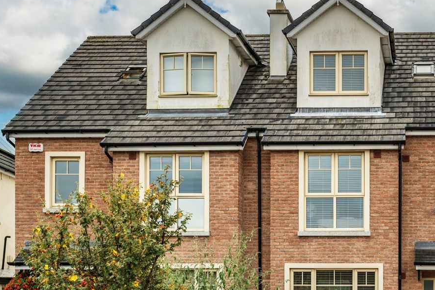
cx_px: 349
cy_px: 190
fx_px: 689
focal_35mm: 57
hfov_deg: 34.0
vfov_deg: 23.7
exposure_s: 1/2000
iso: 640
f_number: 5.6
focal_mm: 35
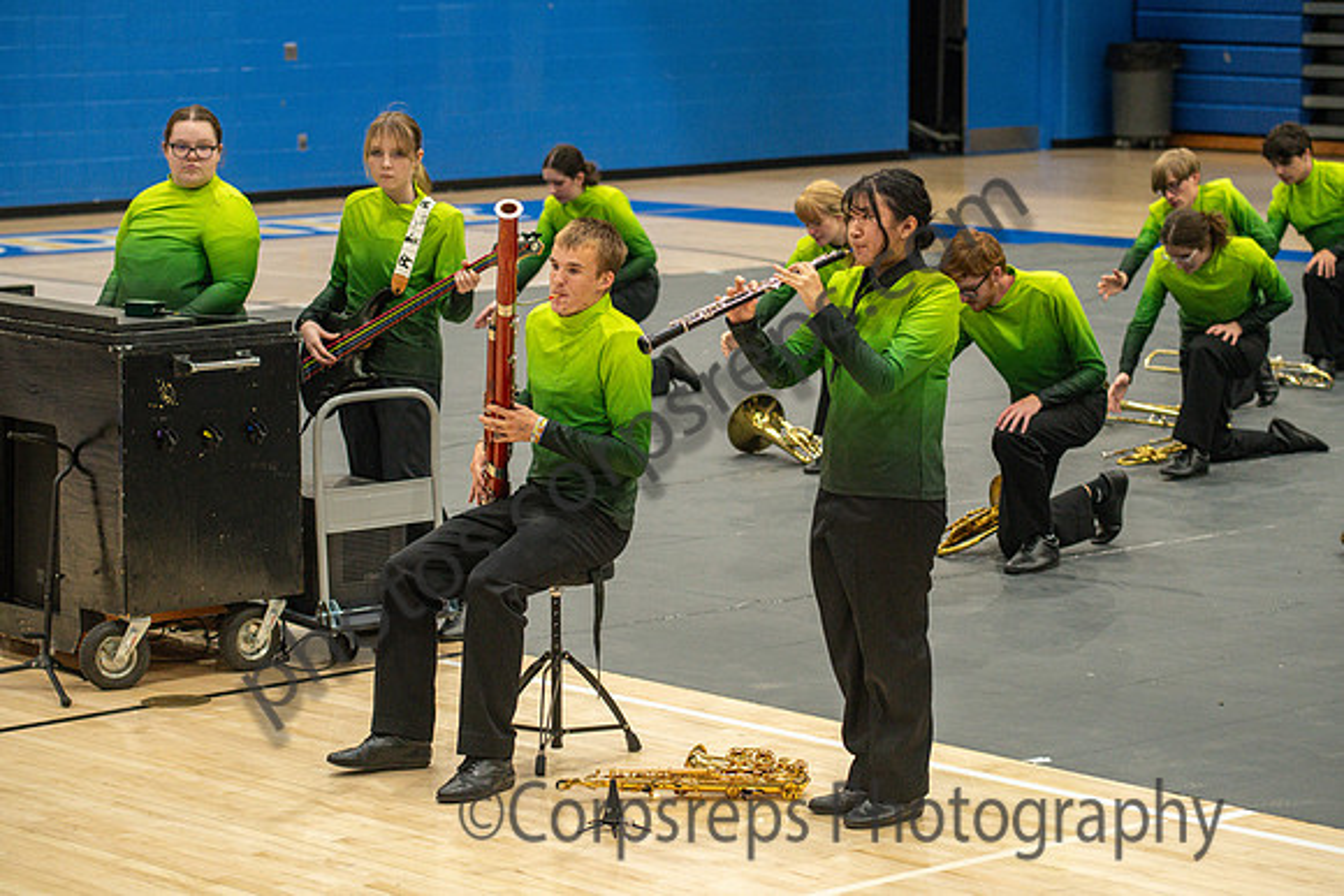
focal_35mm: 110
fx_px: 4096
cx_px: 672
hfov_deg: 18.6
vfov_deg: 12.5
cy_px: 444
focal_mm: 102
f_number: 4
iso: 5600
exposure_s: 1/500
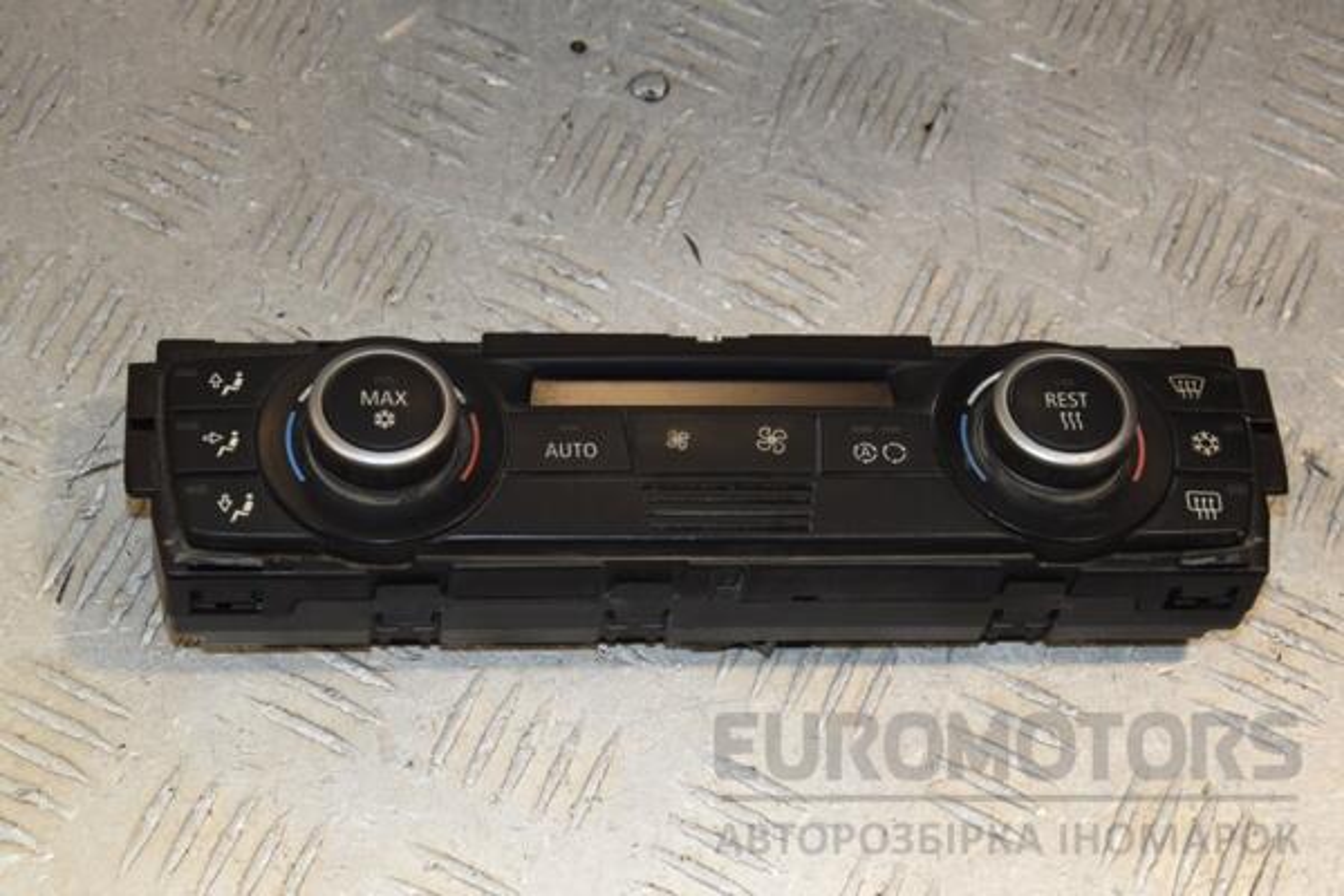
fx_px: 2912
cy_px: 448
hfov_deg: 26.0
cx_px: 672
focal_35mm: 78
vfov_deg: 17.5
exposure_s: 1/200
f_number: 8
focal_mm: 52
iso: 800
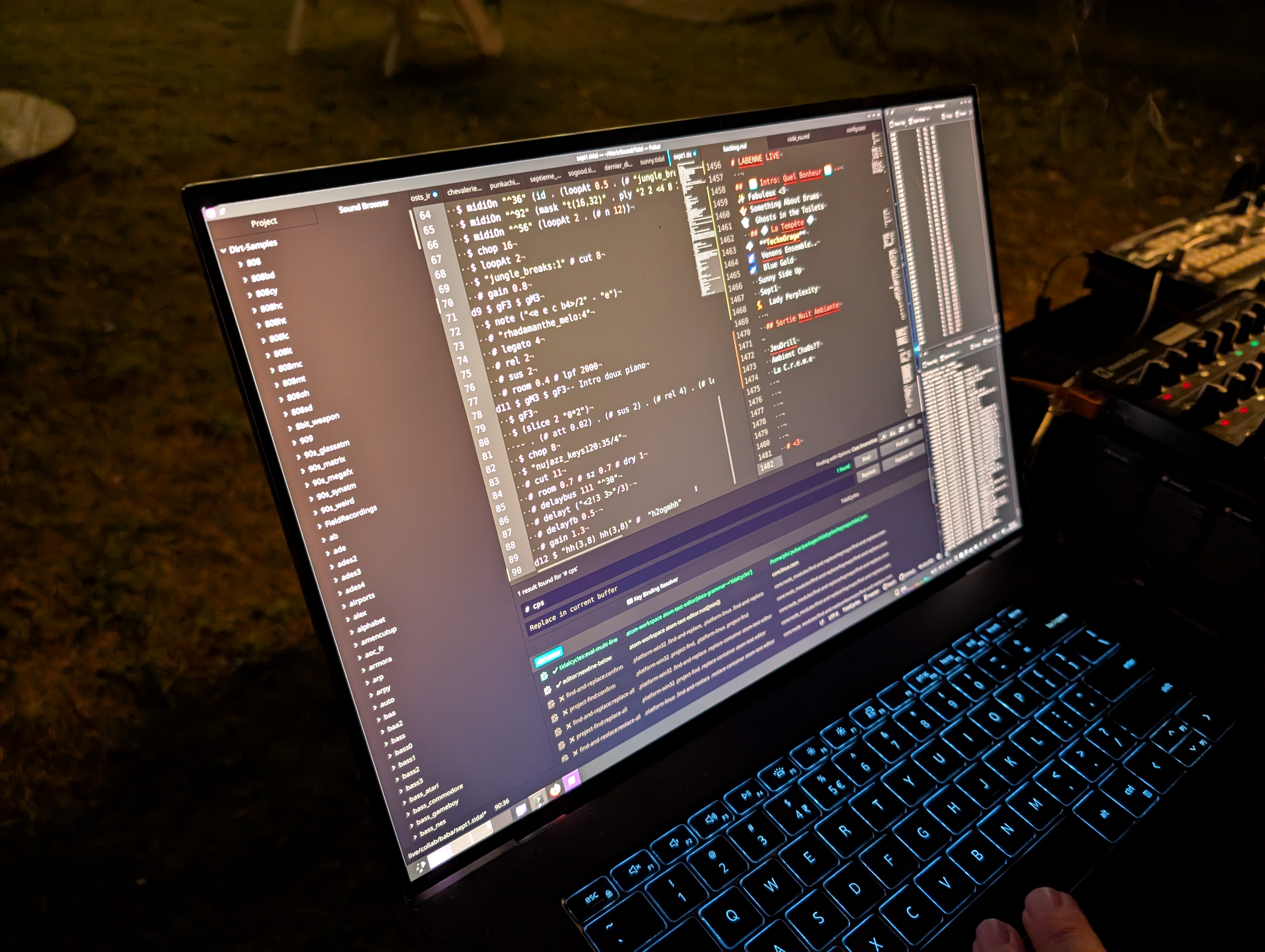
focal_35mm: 24
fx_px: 878
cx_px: 632
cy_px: 476
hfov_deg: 71.5
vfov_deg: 56.9
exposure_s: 1/33.3
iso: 1181
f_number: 1.68
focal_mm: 6.9
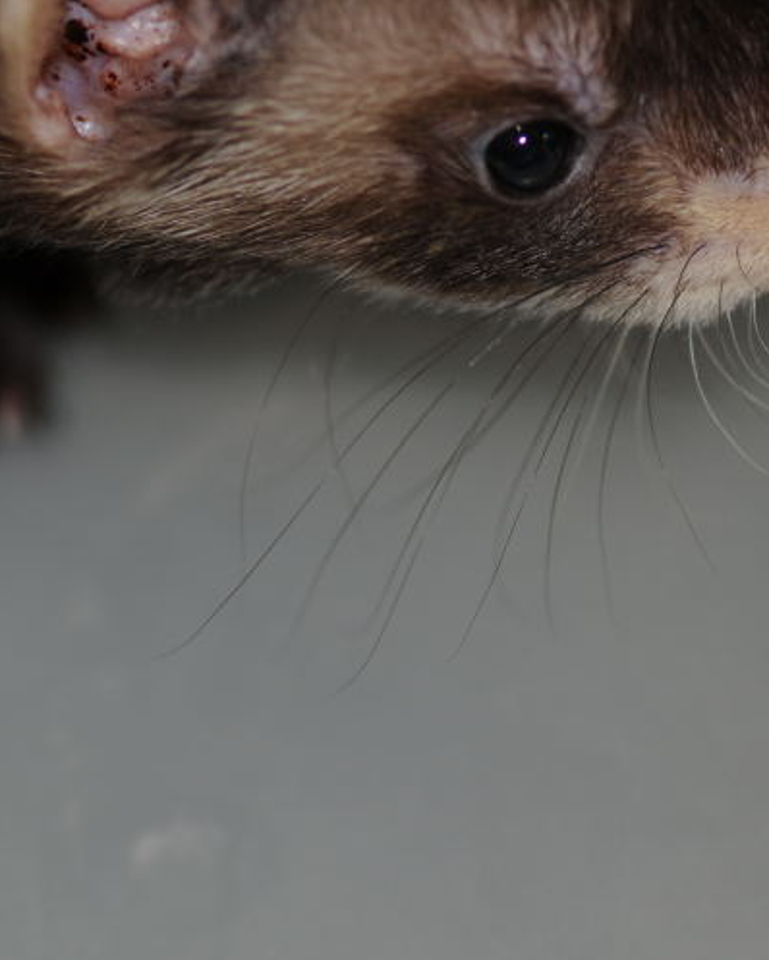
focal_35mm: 304
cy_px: 639
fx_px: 8642
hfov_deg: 5.1
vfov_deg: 6.4
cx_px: -4
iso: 200
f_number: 3.5
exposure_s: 1/60
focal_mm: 105
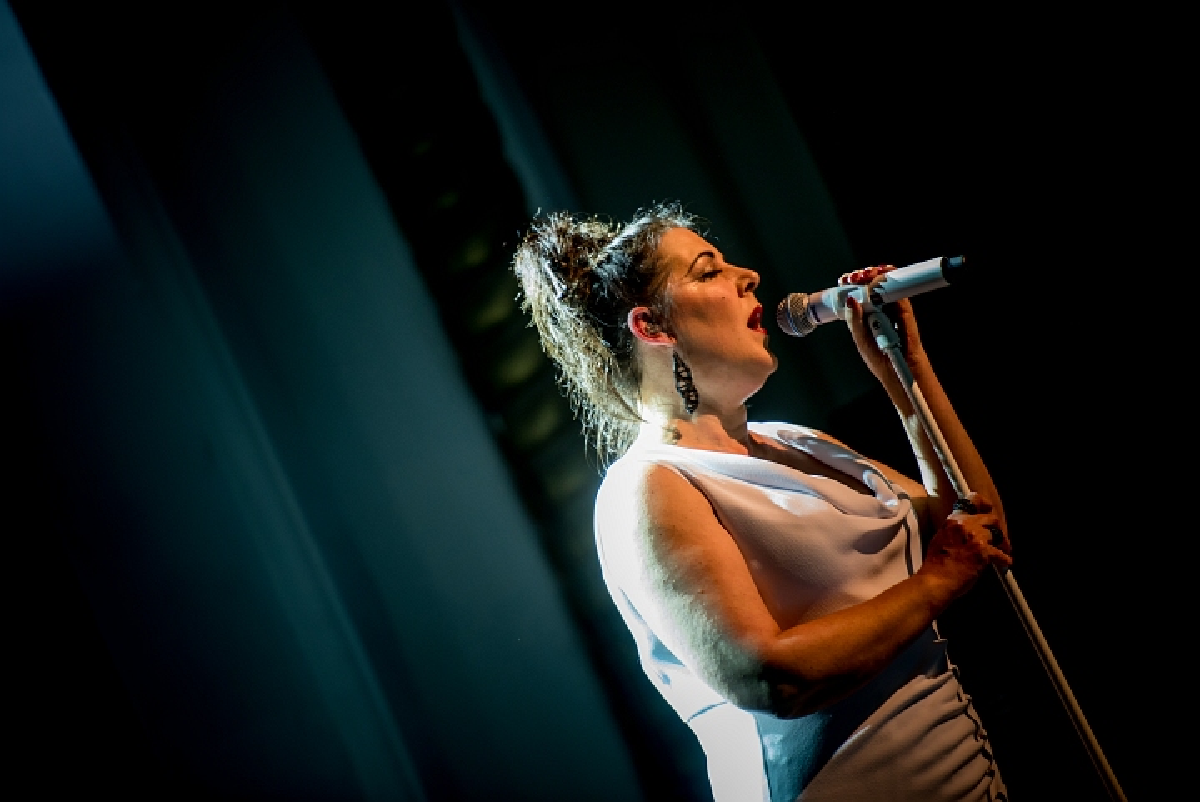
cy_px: 401
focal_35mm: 200
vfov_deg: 6.9
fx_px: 6670
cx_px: 600
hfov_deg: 10.3
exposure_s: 1/100
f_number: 2.8
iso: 1250
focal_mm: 200
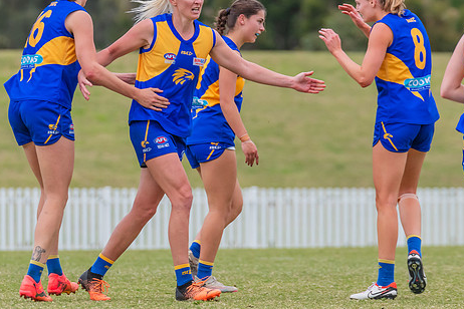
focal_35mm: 769
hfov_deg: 2.7
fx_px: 9911
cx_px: 144
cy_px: 97
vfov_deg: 1.8
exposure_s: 1/1250
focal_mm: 420
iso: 800
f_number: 7.1
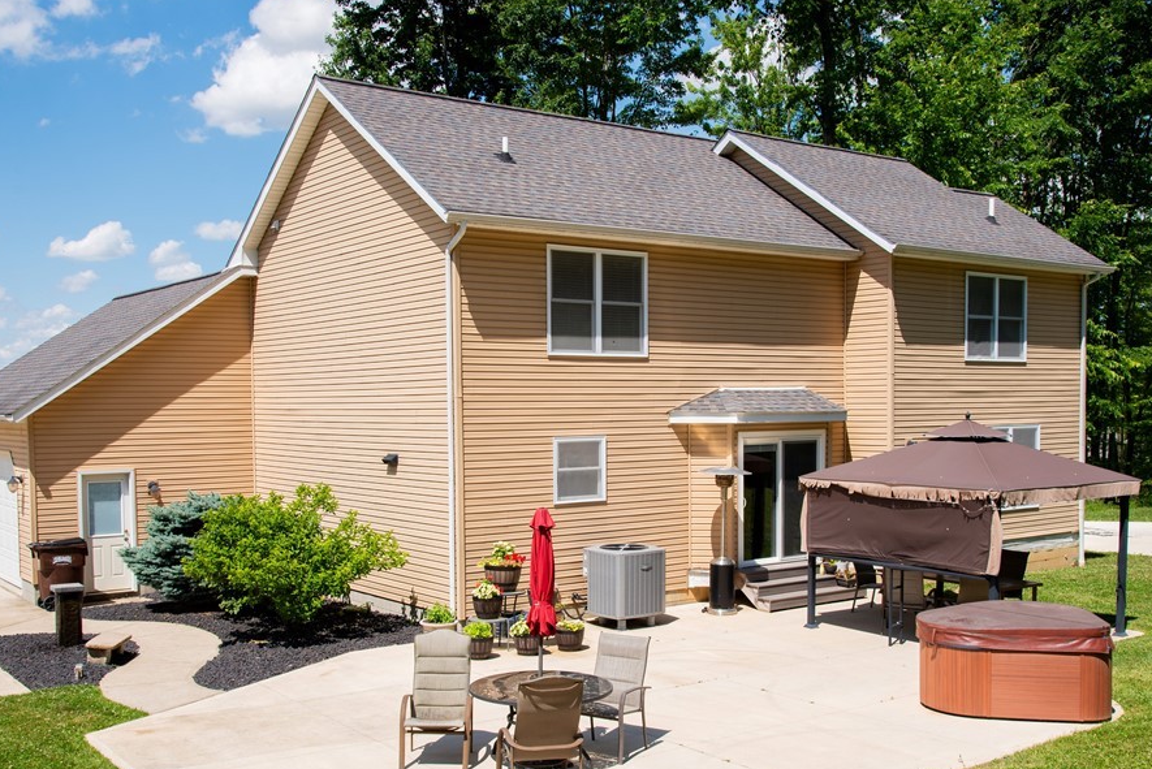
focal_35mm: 38
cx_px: 549
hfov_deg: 50.7
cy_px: 458
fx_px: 1217
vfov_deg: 35.0
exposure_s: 1/320
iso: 200
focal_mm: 31
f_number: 9
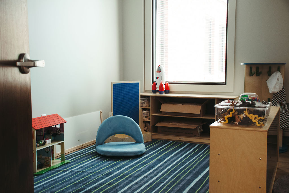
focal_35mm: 45
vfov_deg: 29.9
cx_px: 144
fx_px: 361
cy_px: 96
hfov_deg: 43.6
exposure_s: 1/160
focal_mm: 30
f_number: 4
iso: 800
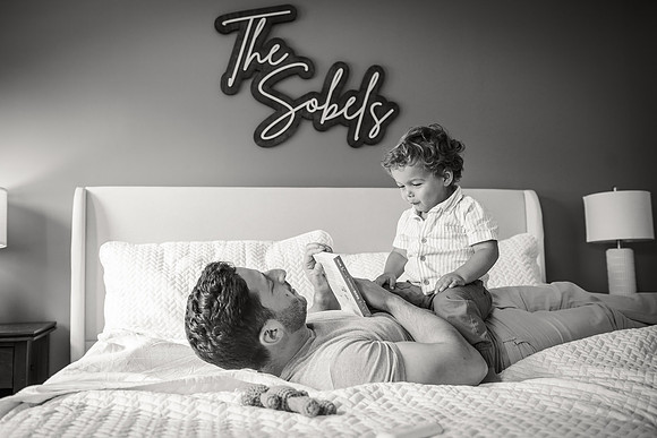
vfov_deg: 39.3
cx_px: 314
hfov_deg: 56.4
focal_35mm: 34
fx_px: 613
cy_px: 209
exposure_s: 1/320
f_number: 3.5
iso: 1600
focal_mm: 32
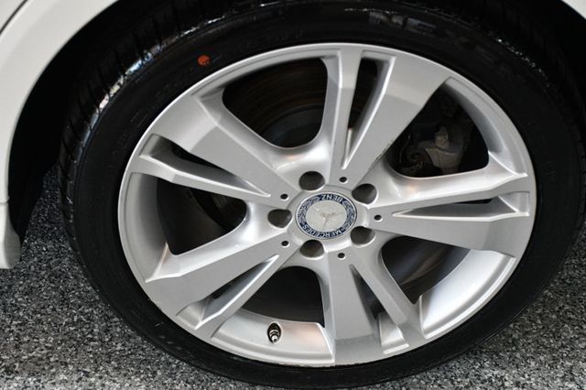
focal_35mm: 67
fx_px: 1090
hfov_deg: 30.1
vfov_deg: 20.3
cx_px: 293
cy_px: 195
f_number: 4.5
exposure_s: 1/125
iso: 1800
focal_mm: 45
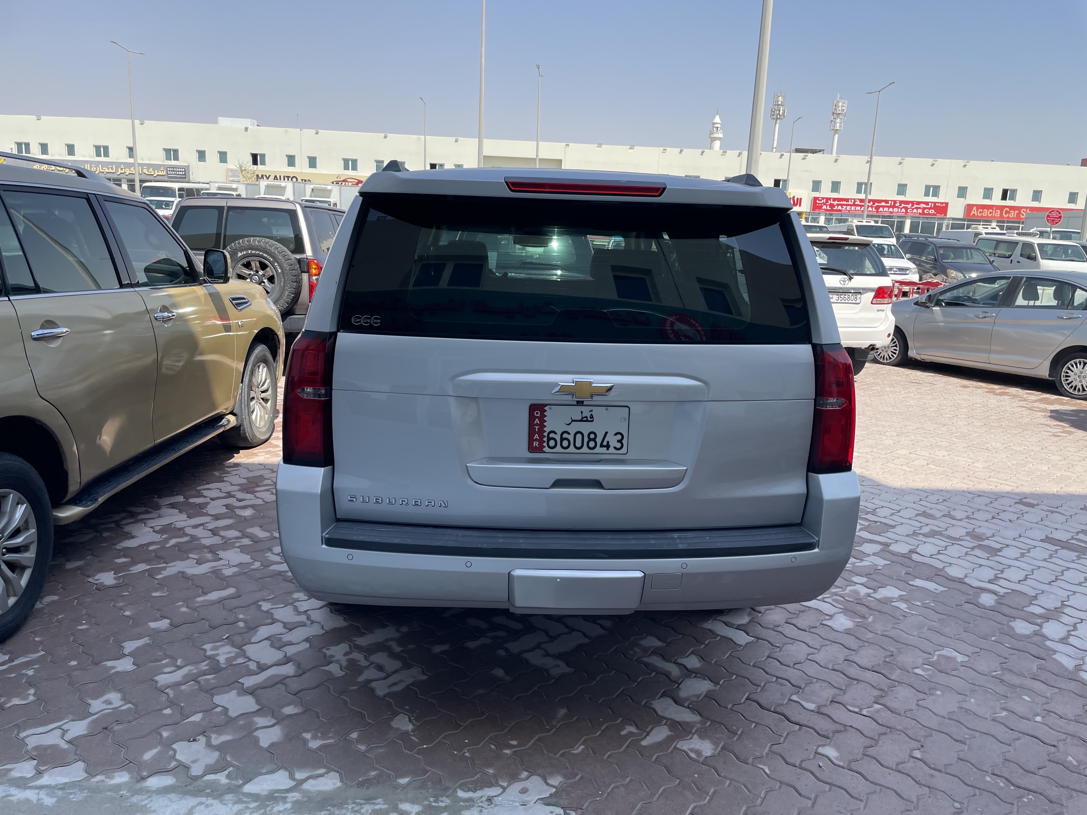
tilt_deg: -14.0
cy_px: 408
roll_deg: -1.9
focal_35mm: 26
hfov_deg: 67.3
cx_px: 544
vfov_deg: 53.1
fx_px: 816
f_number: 1.6
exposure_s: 1/2398
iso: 32
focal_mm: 4.2
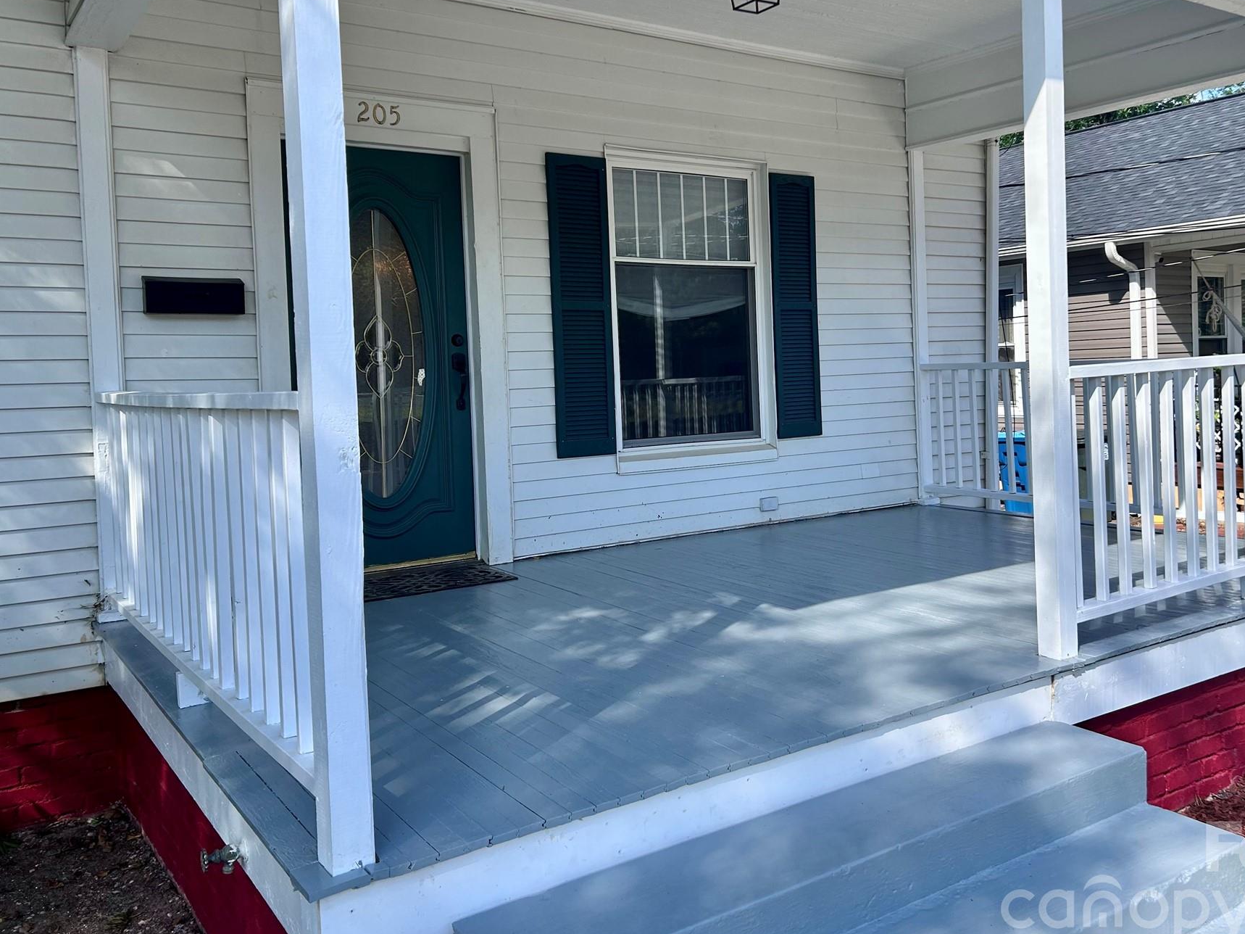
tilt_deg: -1.1
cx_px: 695
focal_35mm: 31
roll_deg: +1.7
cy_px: 407
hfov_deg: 58.2
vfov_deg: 45.3
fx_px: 1115
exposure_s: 1/1395
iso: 50
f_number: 1.5
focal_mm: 5.7
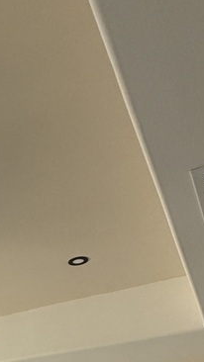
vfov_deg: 25.5
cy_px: 552
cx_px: -111
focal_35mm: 60
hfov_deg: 17.8
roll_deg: +0.8
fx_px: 577
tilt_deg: -3.6
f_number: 2.2
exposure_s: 1/121
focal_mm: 2.22
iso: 160
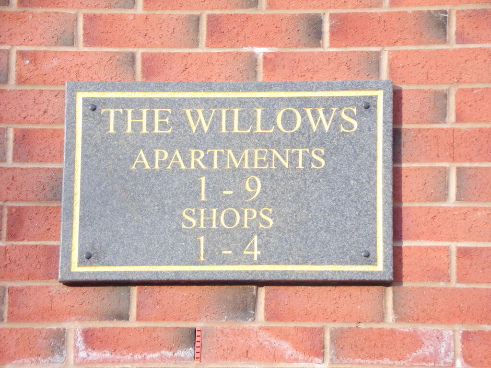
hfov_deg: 13.1
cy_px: 184
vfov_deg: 9.8
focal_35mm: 151
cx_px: 246
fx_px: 2142
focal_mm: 27.1
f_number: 4.5
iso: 80
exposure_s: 1/100
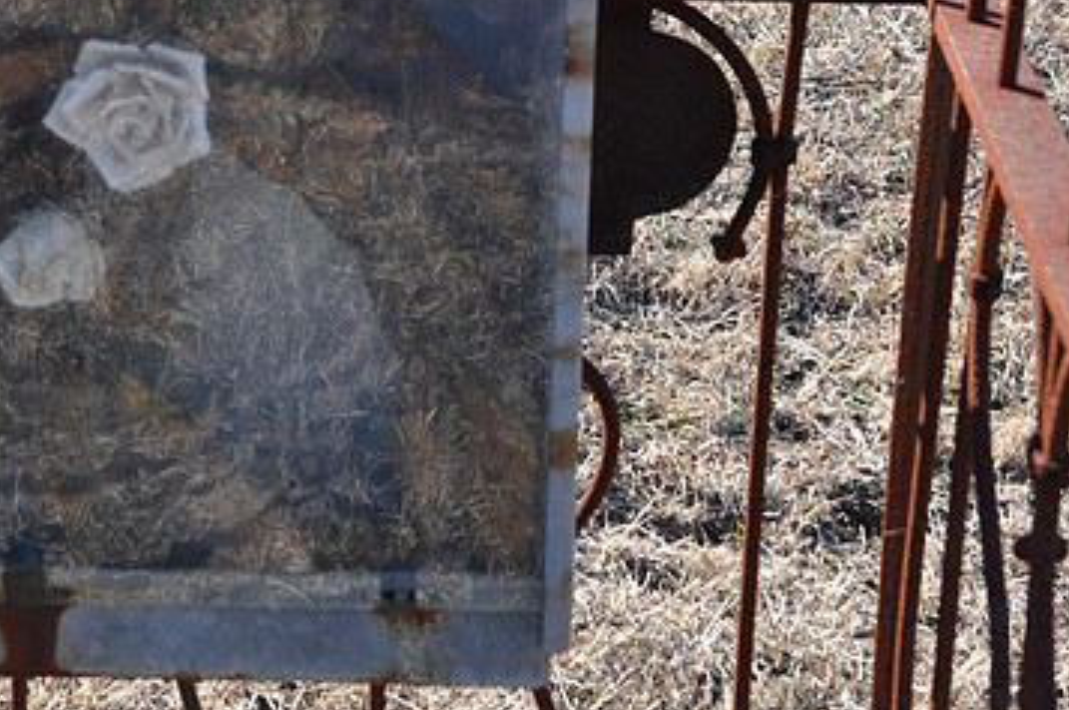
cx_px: 216
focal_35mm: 122
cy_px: 265
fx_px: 3618
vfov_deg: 11.2
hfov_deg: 16.7
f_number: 9
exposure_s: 1/80
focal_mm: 50
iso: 200
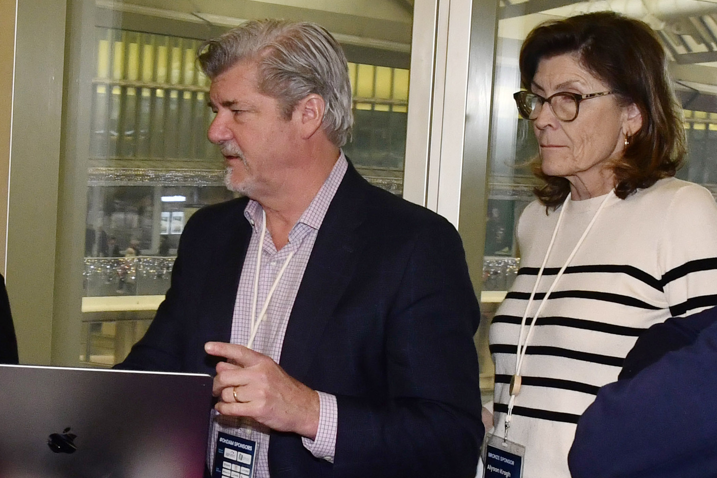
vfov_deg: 21.6
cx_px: 269
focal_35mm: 63
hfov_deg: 31.8
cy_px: 224
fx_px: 1255
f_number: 5.6
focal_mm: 16
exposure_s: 1/160
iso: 1250
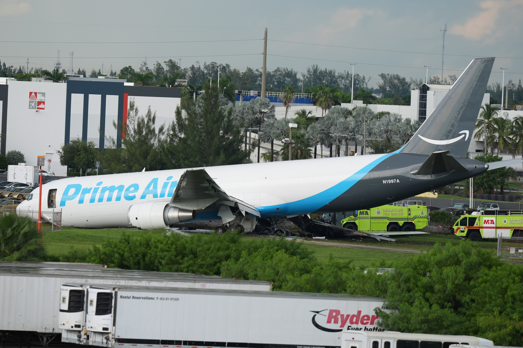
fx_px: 5811
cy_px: 174
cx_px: 262
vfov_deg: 3.4
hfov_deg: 5.2
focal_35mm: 400
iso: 500
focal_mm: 400
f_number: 5
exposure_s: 1/1250
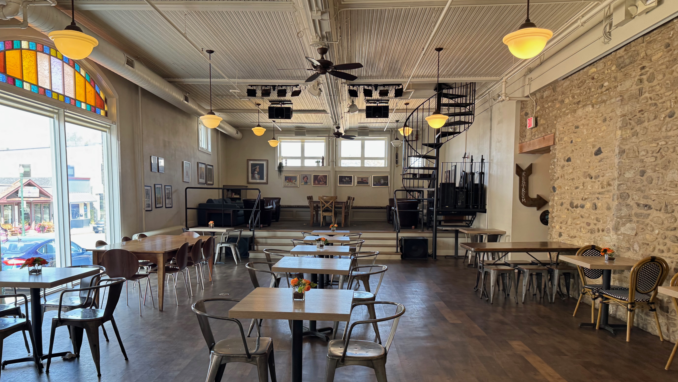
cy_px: 236
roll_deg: -0.5
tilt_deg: -3.9
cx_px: 331
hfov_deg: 69.8
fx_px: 485
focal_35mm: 27
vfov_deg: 42.6
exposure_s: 1/120
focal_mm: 6.76
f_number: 1.78
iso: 160
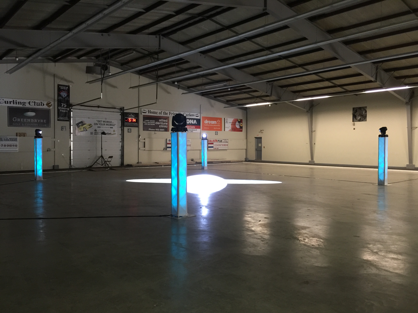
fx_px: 350
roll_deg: -0.8
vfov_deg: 48.2
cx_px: 209
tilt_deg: -2.3
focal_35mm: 29
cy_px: 156
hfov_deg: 61.7
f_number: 2.2
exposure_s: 1/15
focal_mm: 4.15
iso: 125
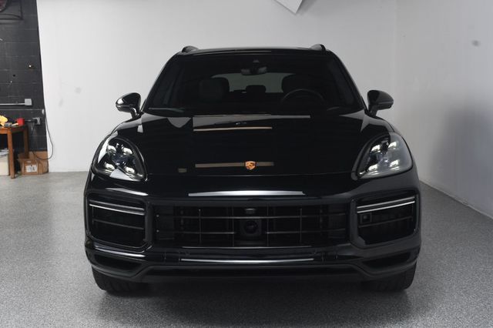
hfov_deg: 43.6
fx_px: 616
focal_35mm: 45
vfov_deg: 29.8
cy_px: 164
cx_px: 246
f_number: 9
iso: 100
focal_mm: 30
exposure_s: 1/160
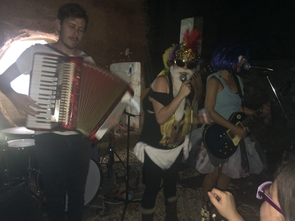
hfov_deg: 61.7
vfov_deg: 48.2
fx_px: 247
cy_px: 110
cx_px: 148
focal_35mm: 29
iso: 250
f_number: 2.2
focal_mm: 4.15
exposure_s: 1/16
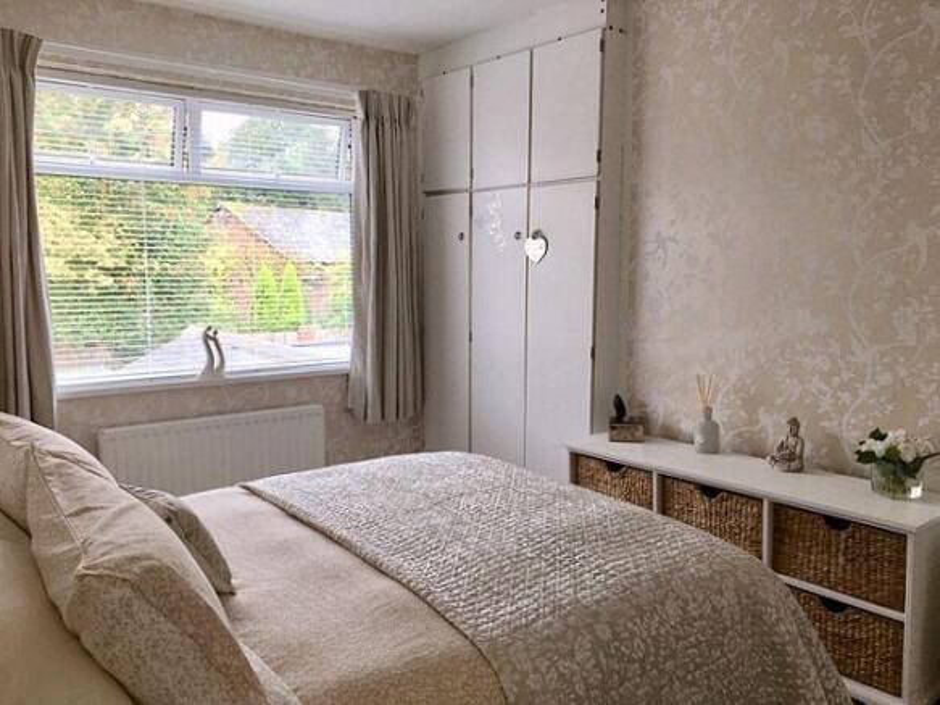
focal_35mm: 29
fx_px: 787
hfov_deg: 61.7
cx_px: 470
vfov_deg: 48.2
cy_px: 352
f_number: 2.2
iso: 32
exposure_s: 1/50
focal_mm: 4.15
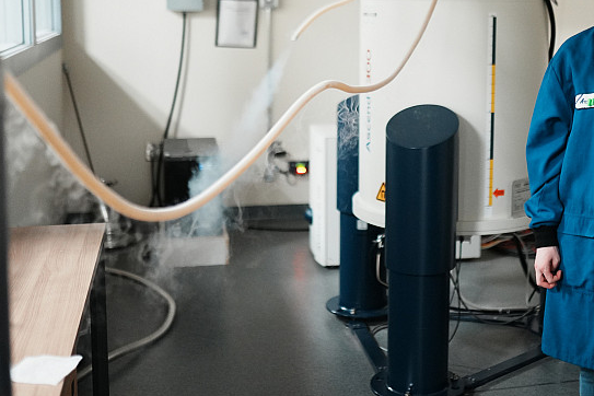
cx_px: 395
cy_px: 97
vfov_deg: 23.1
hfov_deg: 34.2
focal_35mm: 58
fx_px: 957
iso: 2500
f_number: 1.4
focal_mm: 35
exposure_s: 1/125
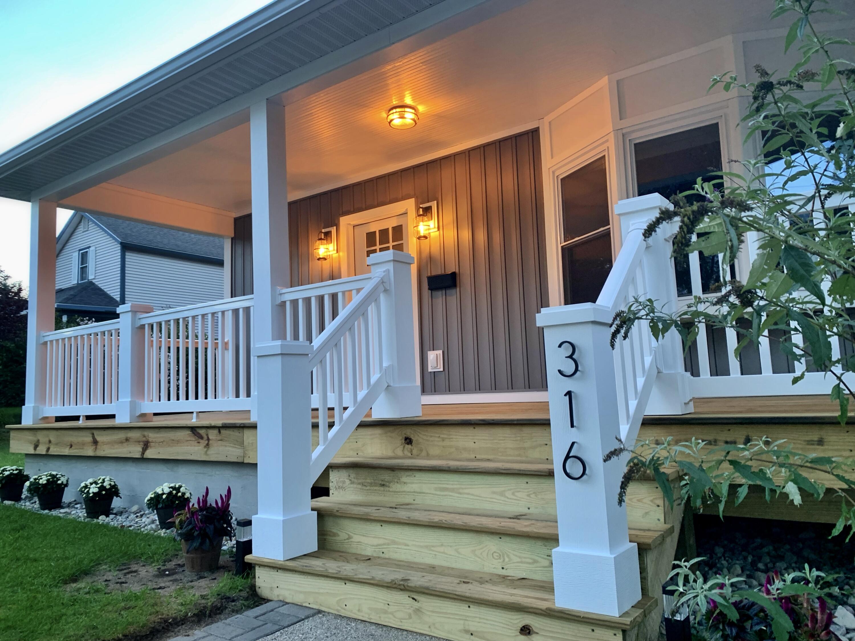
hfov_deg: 67.3
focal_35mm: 26
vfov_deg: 53.1
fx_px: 642
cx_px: 428
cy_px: 320
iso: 160
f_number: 1.8
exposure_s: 1/60
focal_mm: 4.25
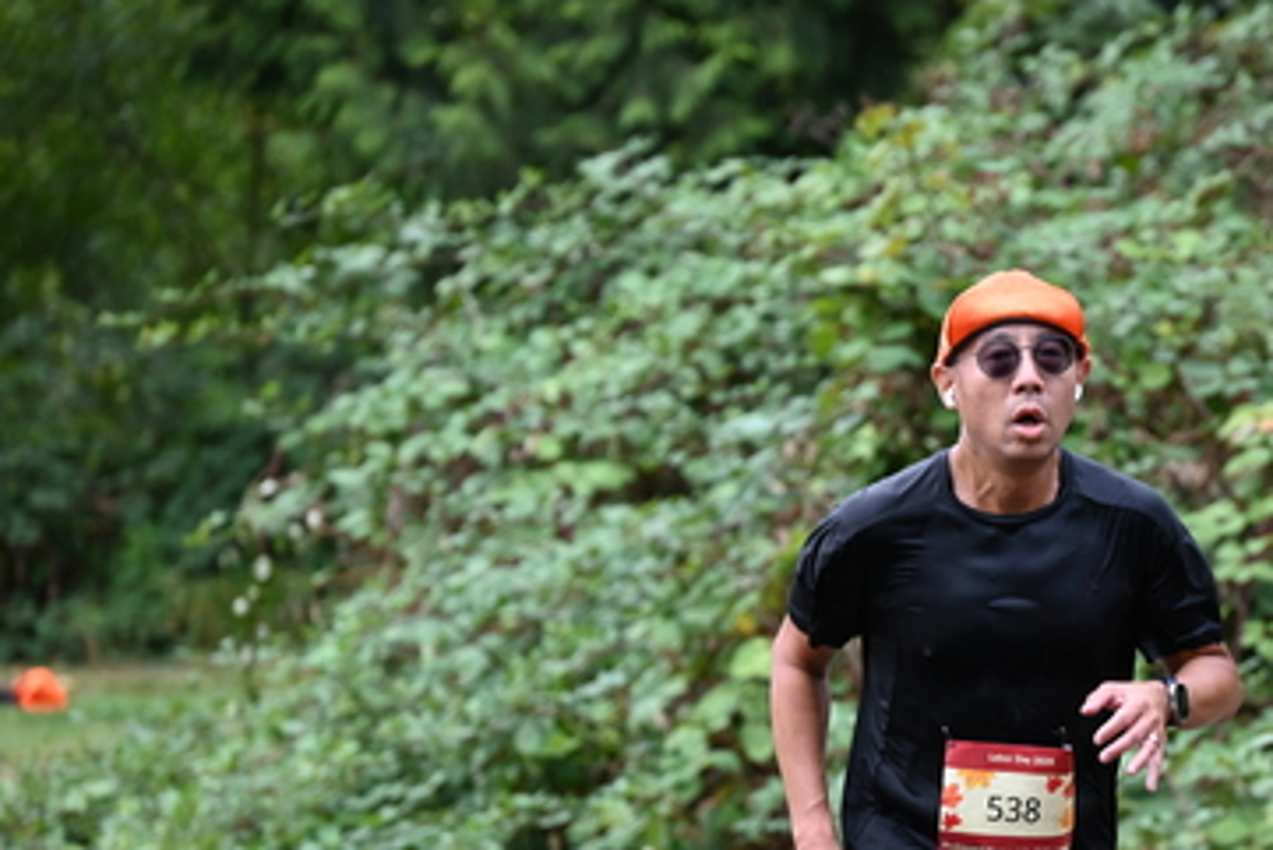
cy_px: 615
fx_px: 10789
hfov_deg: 6.7
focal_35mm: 305
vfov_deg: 4.5
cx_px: 938
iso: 800
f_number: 6.3
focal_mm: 200
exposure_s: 1/250
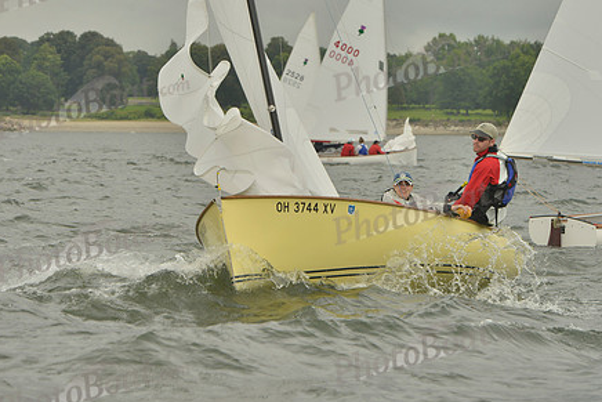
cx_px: 262
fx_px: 3563
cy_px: 157
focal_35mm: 213
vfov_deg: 6.5
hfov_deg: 9.7
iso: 400
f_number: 9
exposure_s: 1/1250
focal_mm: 160
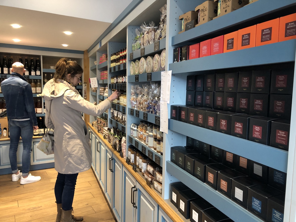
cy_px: 111
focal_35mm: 28
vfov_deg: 49.7
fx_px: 239
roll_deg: -1.1
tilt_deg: -6.4
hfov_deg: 63.4
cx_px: 148
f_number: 1.8
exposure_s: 1/17
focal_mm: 4
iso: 40
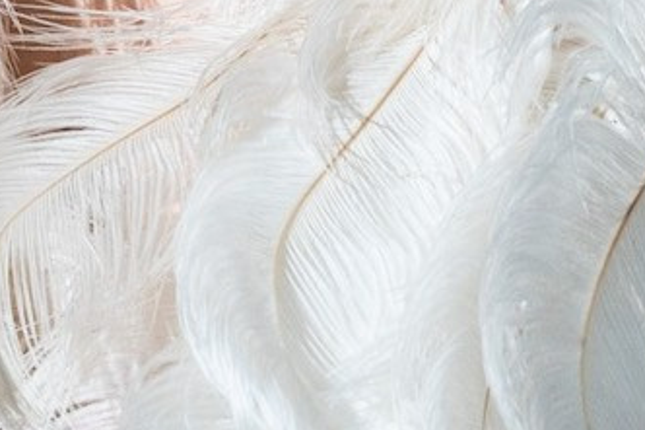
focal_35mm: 395
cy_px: -268
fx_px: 7073
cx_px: 235
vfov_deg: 3.5
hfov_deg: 5.2
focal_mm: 64
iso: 1100
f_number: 4
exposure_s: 1/250
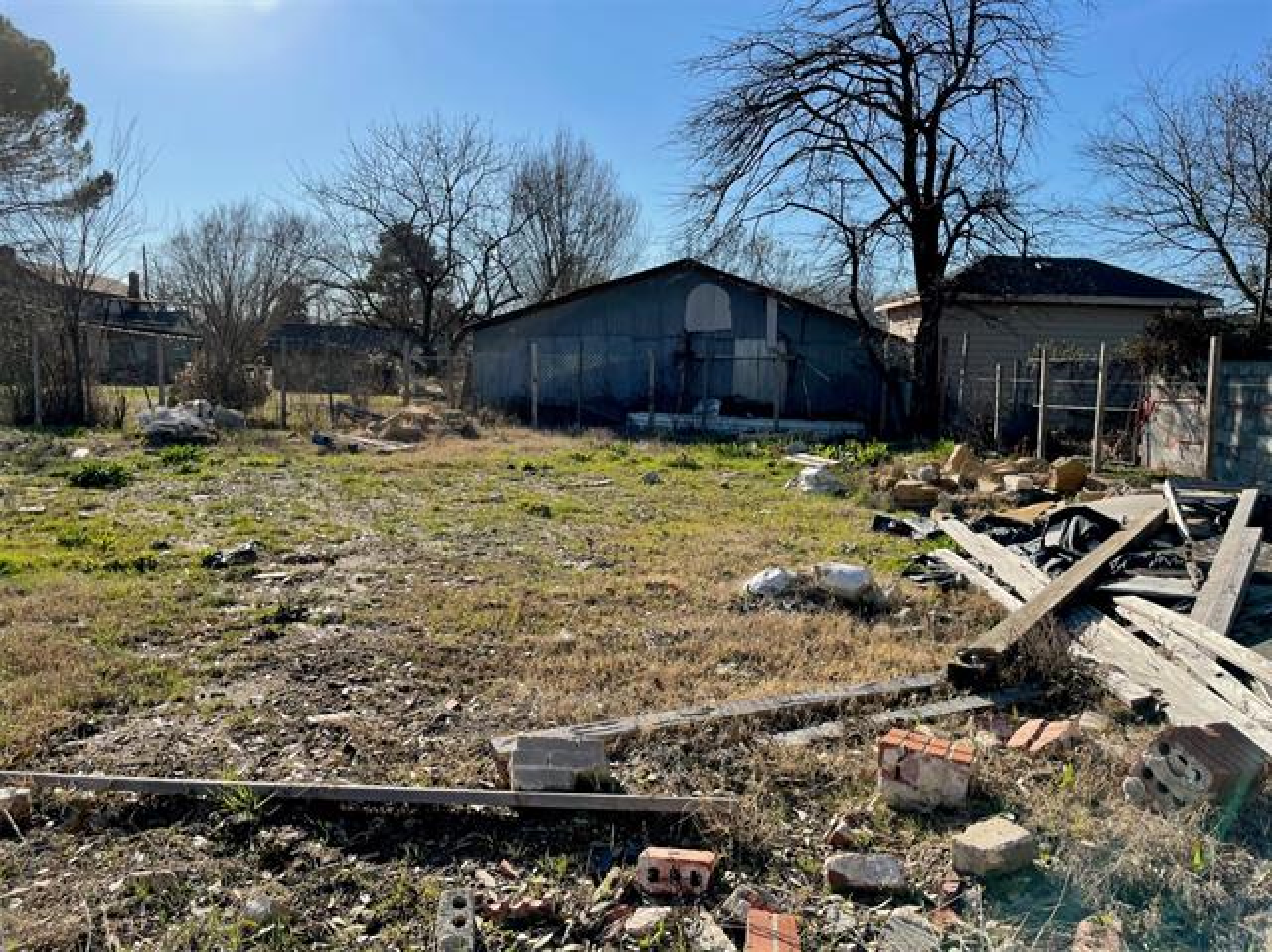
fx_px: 955
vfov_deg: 53.0
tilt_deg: -3.8
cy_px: 476
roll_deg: -1.3
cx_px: 636
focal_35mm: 26
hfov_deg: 67.3
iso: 32
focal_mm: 4.2
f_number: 1.6
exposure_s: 1/2817
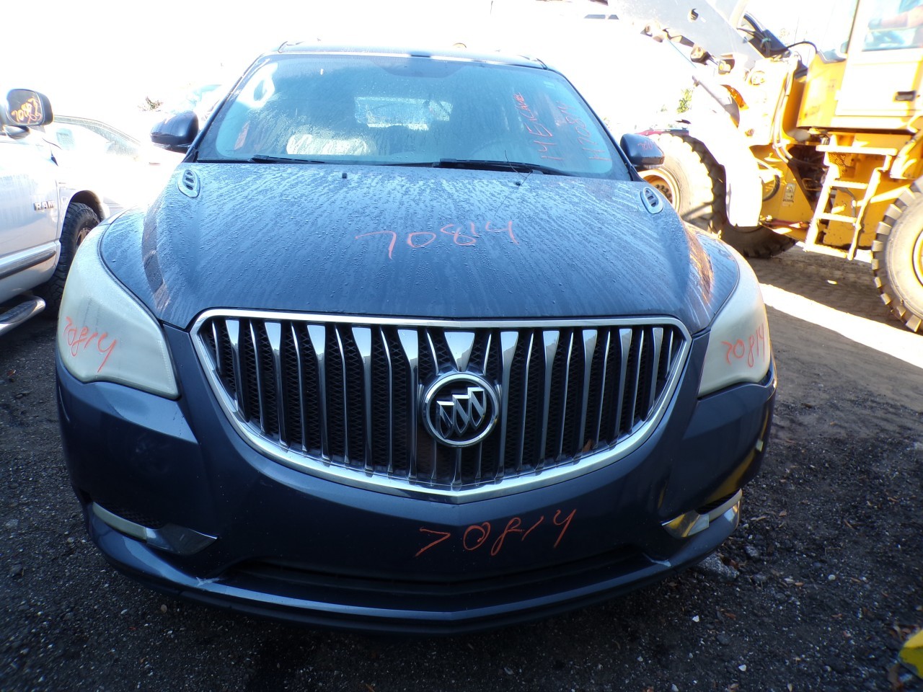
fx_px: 640
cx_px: 462
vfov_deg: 56.8
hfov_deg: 71.6
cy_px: 346
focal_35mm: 24
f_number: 4.4
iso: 100
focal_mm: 4.3
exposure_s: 1/70
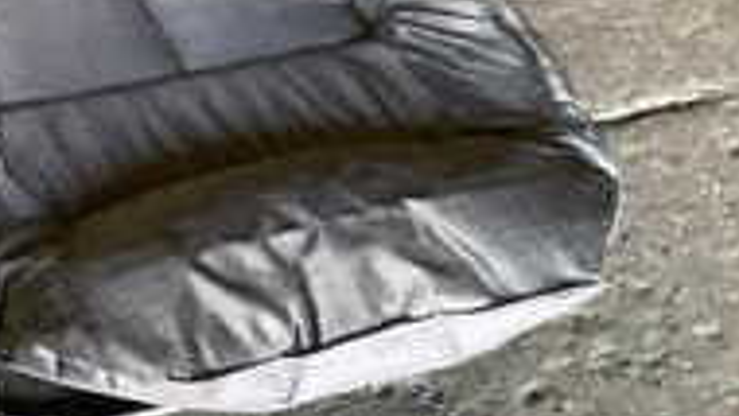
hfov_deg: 23.3
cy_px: 21
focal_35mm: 89
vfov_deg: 13.5
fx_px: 1744
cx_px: 78
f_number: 2.4
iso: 250
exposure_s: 1/33
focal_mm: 3.3
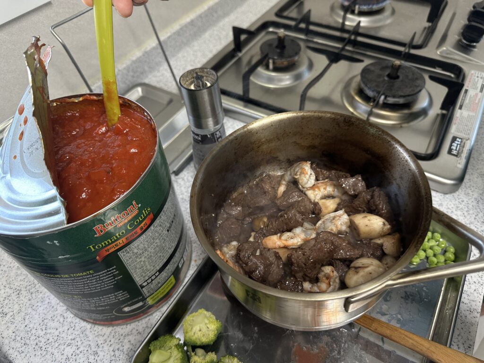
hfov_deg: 71.6
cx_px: 242
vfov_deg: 56.8
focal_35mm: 24
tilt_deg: -49.4
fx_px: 336
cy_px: 182
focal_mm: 6.86
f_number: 1.78
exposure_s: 1/120
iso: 200
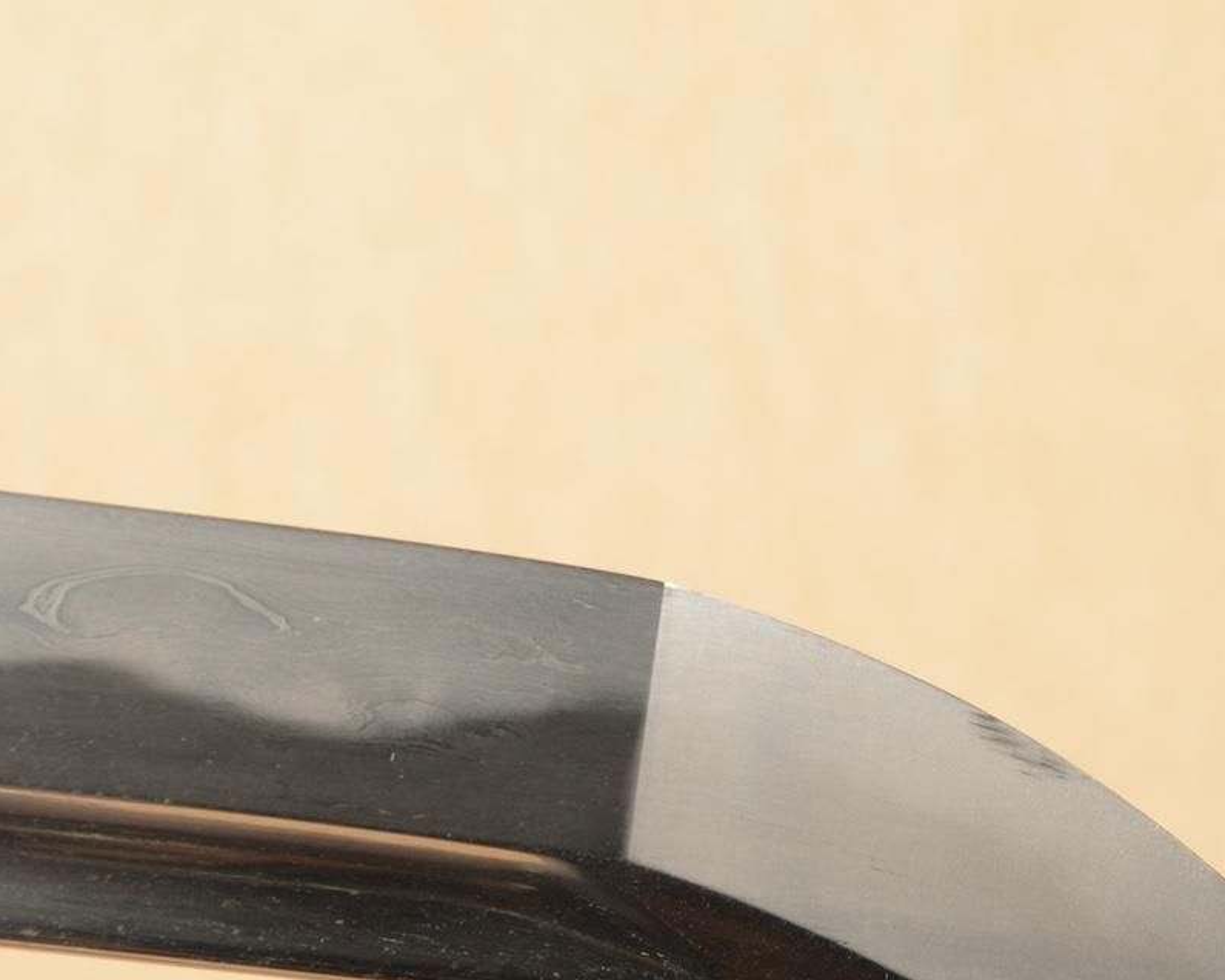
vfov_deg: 7.8
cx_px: 705
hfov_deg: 9.8
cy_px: 665
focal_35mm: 198
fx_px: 7179
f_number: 11
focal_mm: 80
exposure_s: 1/2
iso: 400
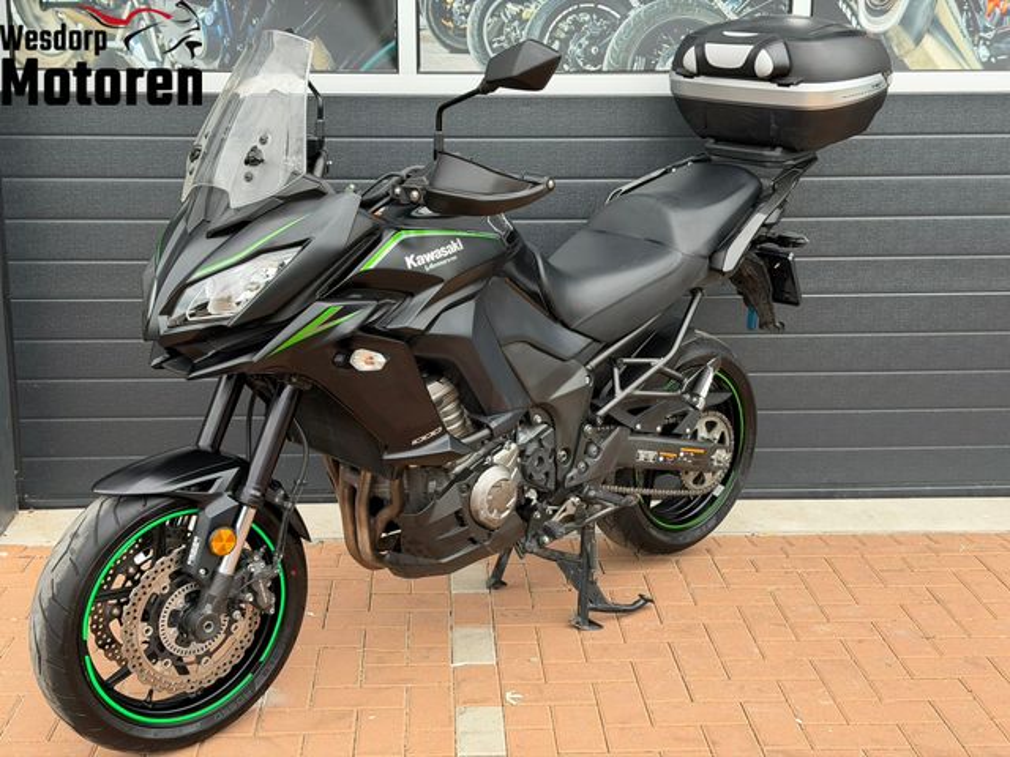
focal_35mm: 48
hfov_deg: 39.7
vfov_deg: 30.3
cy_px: 378
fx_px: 1401
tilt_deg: -12.4
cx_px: 505
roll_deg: +0.1
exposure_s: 1/855
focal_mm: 6.76
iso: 80
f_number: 1.78
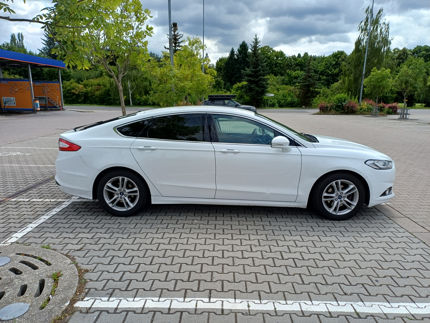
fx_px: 311
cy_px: 162
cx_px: 215
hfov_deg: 69.4
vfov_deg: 54.9
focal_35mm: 25
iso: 50
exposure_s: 1/1178
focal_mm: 4.65
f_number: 1.8
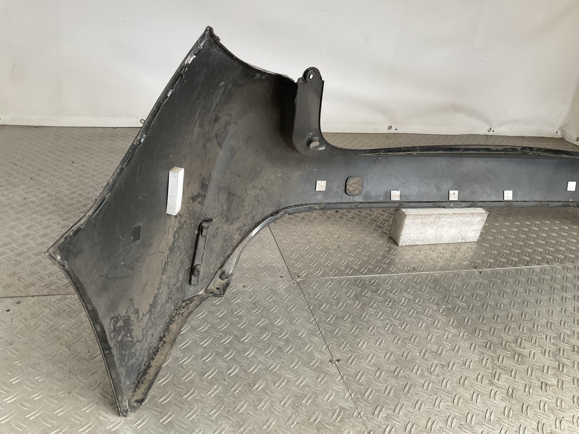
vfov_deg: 48.2
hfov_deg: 61.7
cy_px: 217
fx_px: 485
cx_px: 290
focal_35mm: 29
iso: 80
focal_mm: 3
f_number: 1.8
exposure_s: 1/60
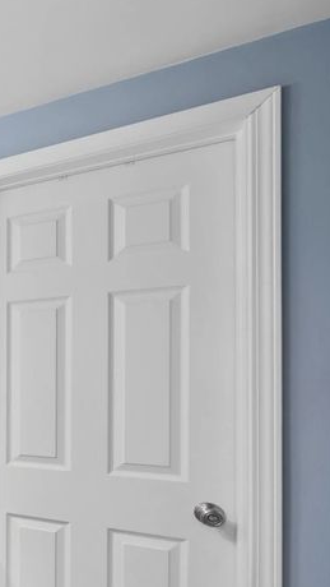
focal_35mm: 28
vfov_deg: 66.3
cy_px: 387
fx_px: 435
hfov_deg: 22.9
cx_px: -257
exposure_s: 1/4
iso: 200
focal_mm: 12
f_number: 7.1
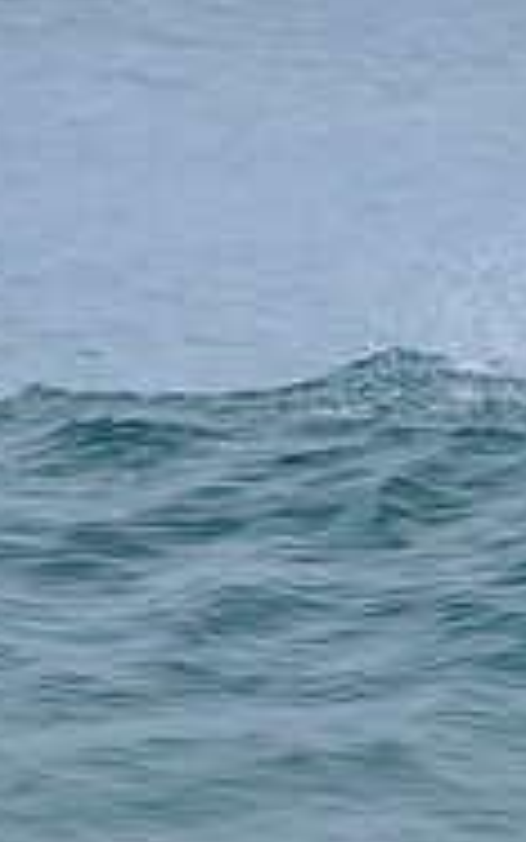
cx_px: 1056
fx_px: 65181
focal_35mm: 2844
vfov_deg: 0.7
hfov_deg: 0.5
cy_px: 421
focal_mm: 900
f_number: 11
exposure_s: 1/2000
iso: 1100
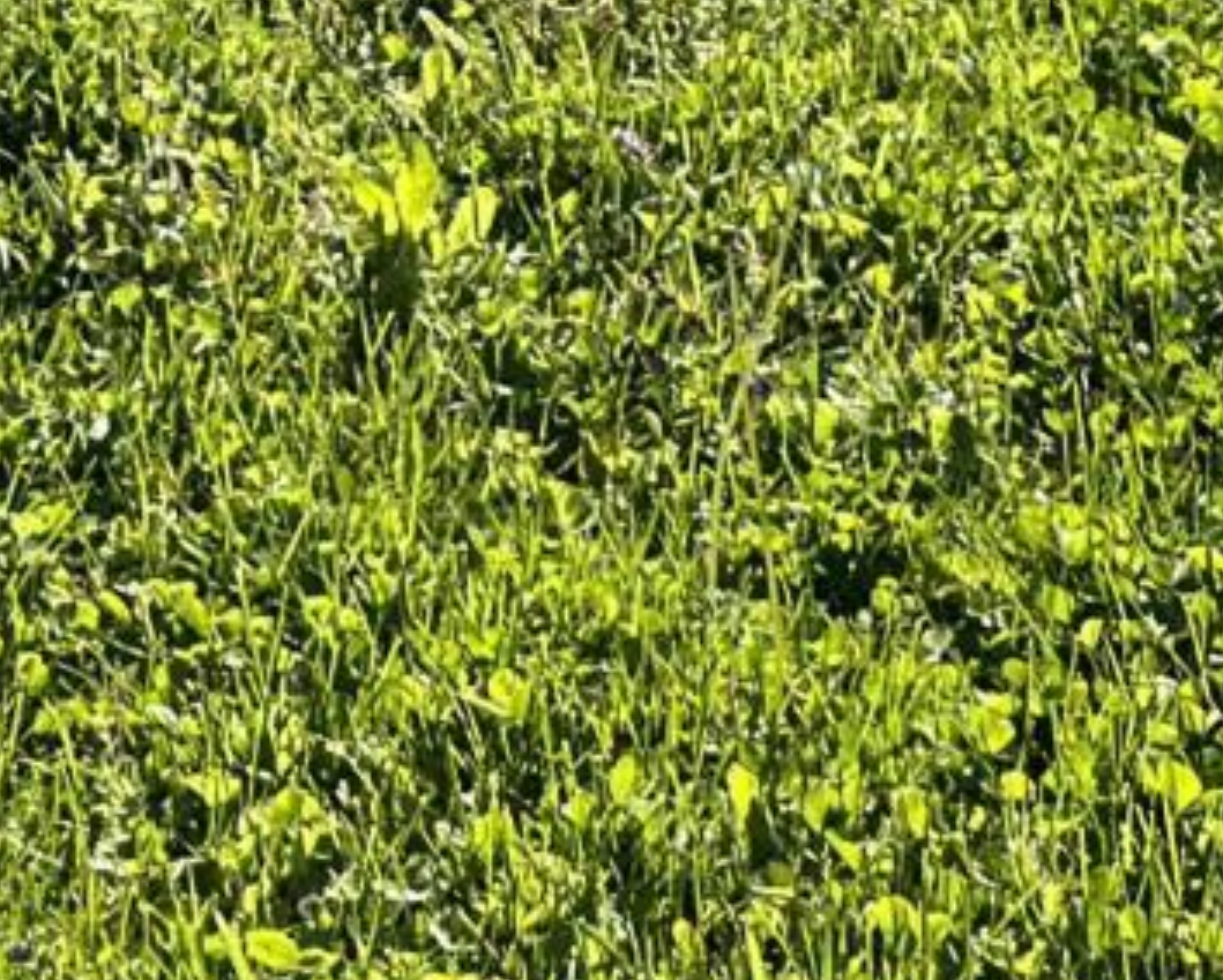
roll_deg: +3.6
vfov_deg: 6.5
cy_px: -2777
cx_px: -146
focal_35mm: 199
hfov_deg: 9.6
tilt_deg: -2.1
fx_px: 7209
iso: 80
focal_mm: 6.76
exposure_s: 1/3497
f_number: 1.78
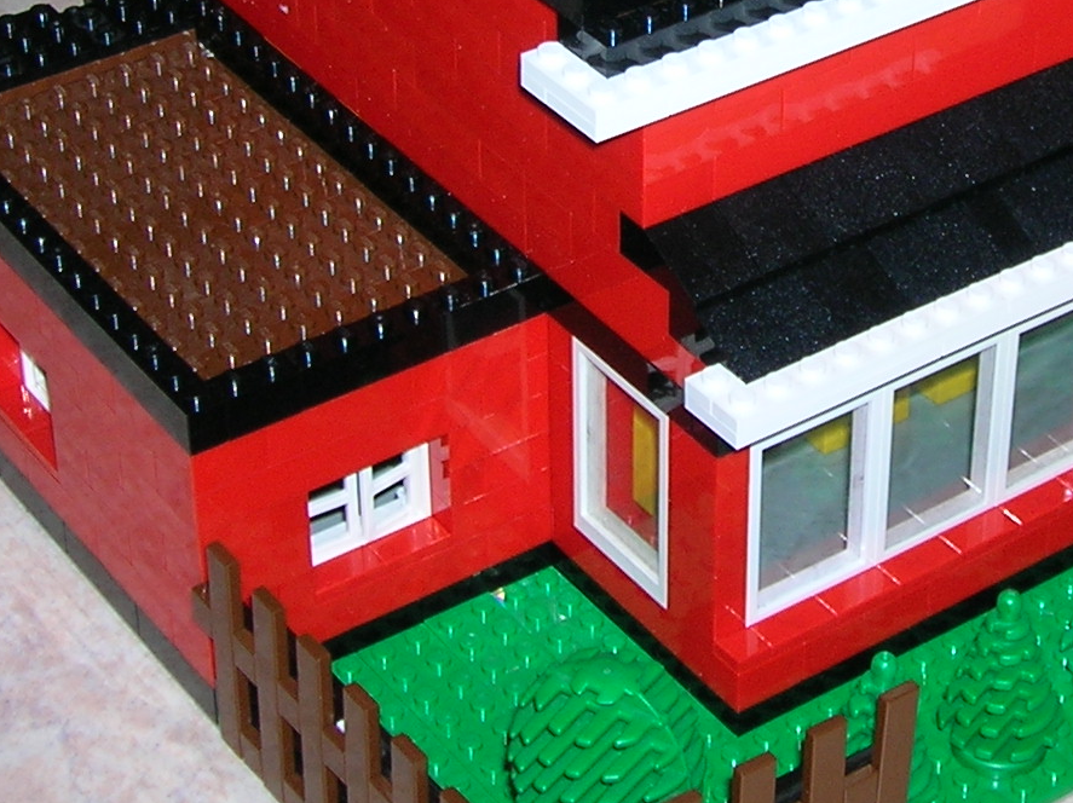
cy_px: 42
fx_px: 3036
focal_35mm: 98
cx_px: 827
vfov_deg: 14.9
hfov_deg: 19.9
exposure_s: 1/60.1
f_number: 3
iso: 50
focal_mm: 6.4
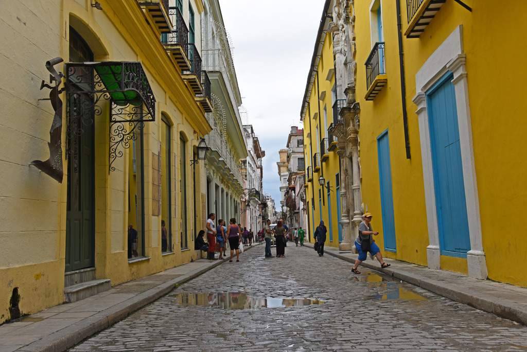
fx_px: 557
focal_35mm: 38
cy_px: 176
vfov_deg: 35.1
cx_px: 264
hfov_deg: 50.7
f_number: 5.6
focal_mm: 38
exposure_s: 1/250
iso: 100
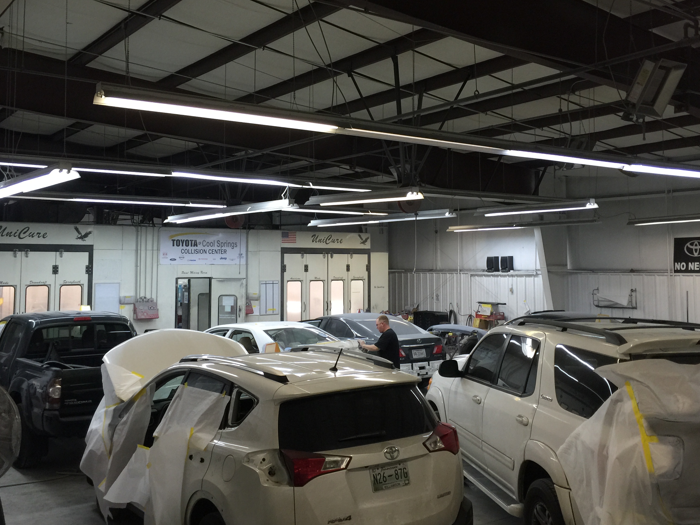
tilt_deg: +4.7
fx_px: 748
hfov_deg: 50.1
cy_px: 219
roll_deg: -0.2
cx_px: 355
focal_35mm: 37
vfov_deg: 38.6
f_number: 2.2
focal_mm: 4.15
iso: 50
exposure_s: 1/30
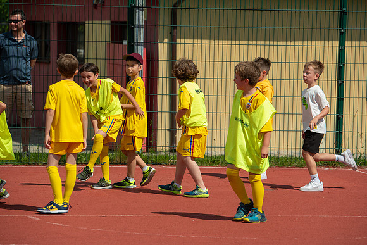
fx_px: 1867
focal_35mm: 183
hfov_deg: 11.2
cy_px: 122
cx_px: 176
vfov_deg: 7.5
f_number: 5
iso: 320
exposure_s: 1/2000
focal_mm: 170
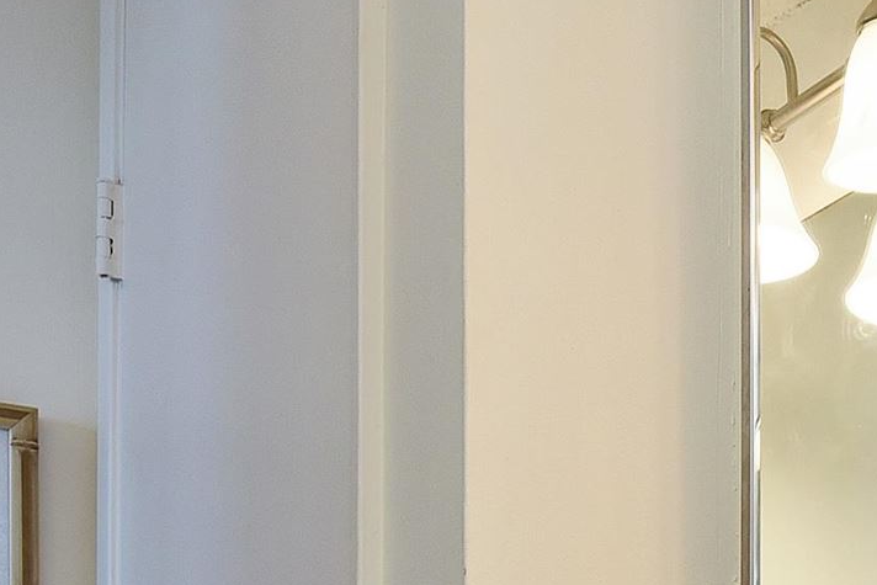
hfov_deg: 26.2
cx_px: 1041
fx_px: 1681
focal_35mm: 69
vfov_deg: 17.3
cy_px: 935
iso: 1800
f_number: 16
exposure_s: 1/60
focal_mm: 16
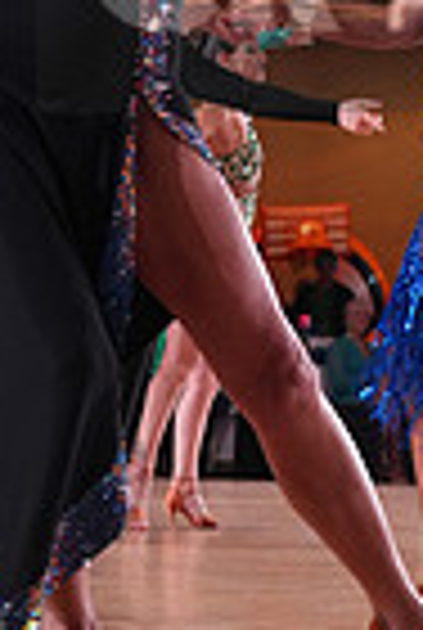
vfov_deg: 13.5
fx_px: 2613
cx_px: 659
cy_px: -36
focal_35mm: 149
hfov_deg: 9.0
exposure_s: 1/500
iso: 2500
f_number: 4
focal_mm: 36
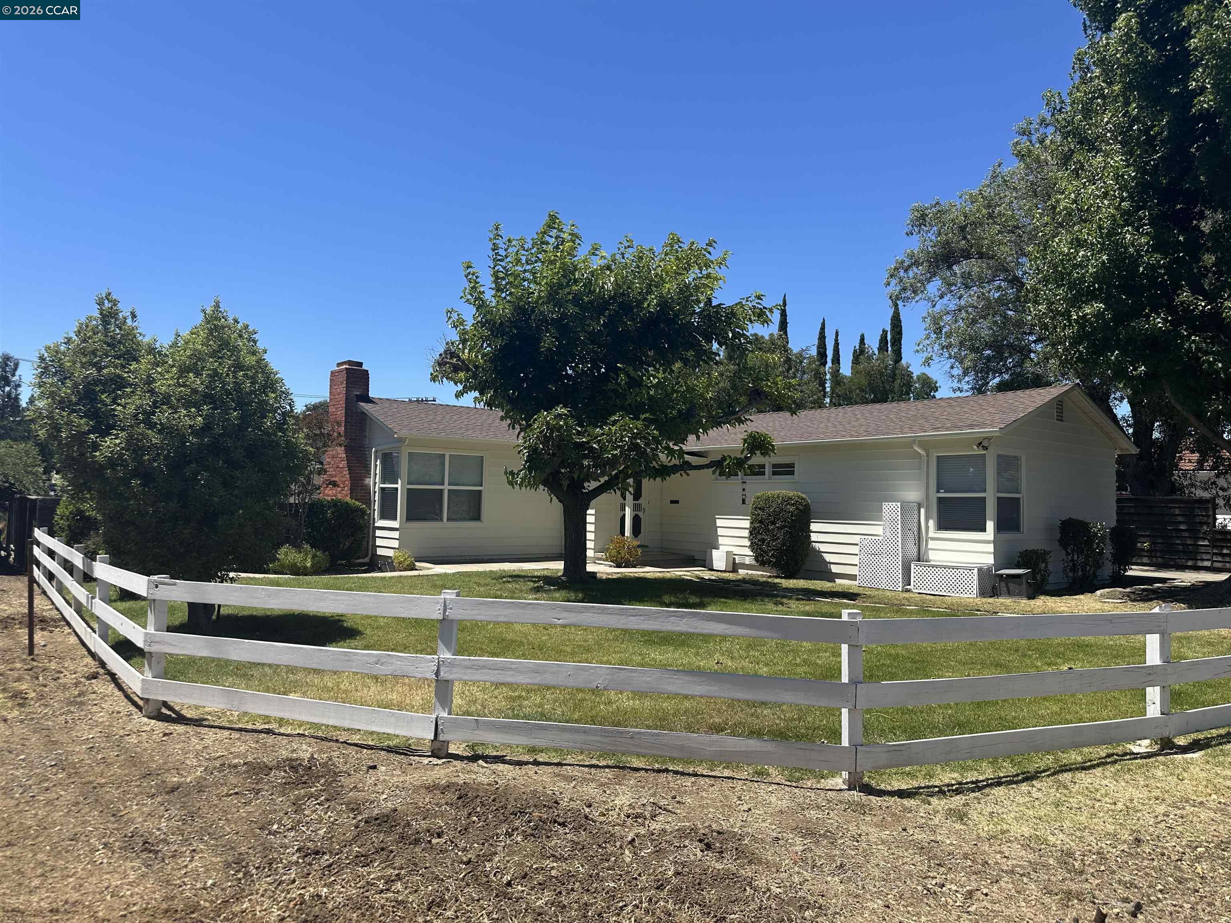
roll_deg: -1.3
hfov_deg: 71.6
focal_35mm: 24
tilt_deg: +3.0
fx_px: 853
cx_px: 616
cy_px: 462
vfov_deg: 56.8
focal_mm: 6.86
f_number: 1.78
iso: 80
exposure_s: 1/4016
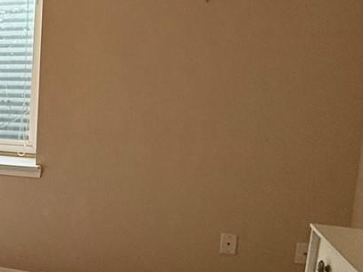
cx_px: -166
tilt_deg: -7.9
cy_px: 135
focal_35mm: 55
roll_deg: +0.8
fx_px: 577
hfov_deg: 26.5
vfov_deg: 26.5
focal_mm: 2.22
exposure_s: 1/60
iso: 250
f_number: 2.2
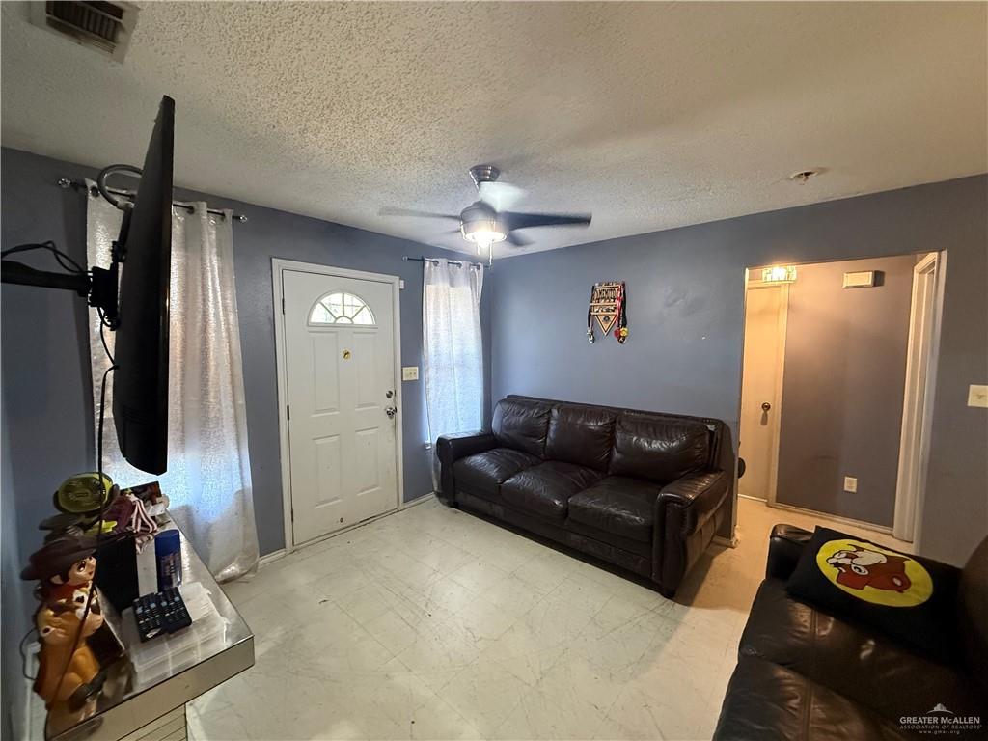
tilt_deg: -3.4
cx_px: 494
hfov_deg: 102.1
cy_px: 370
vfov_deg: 85.7
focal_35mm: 14
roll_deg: -0.3
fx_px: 400
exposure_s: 1/60
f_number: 2.2
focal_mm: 2.22
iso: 640
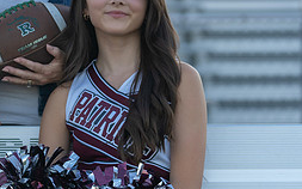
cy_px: 9
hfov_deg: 7.5
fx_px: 2296
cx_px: 9
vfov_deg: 4.7
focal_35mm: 279
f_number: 2.8
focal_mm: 108
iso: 100
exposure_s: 1/500
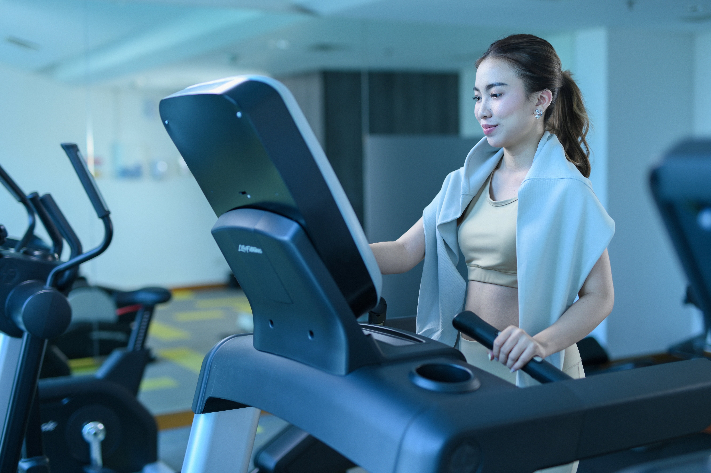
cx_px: 356
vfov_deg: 27.0
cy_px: 236
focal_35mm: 50
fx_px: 987
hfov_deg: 39.6
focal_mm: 50
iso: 125
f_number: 2
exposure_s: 1/125
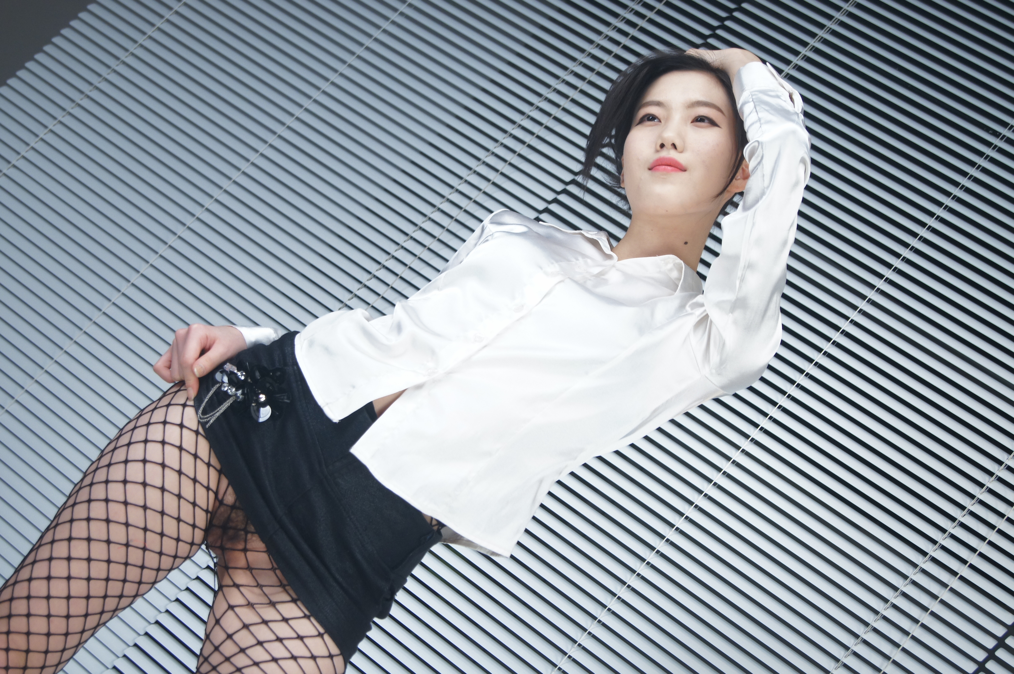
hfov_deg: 29.9
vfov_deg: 20.1
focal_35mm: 68
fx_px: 1899
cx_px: 507
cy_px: 337
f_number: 5.6
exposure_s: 1/125
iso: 800
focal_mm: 45
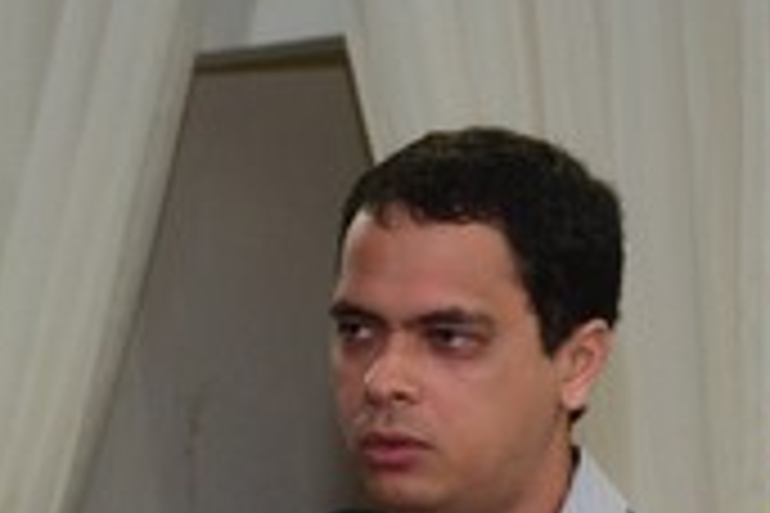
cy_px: 590
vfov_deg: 5.3
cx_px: 261
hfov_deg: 7.9
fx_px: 5561
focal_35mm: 260
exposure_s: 1/80
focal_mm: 66
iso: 800
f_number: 5.3
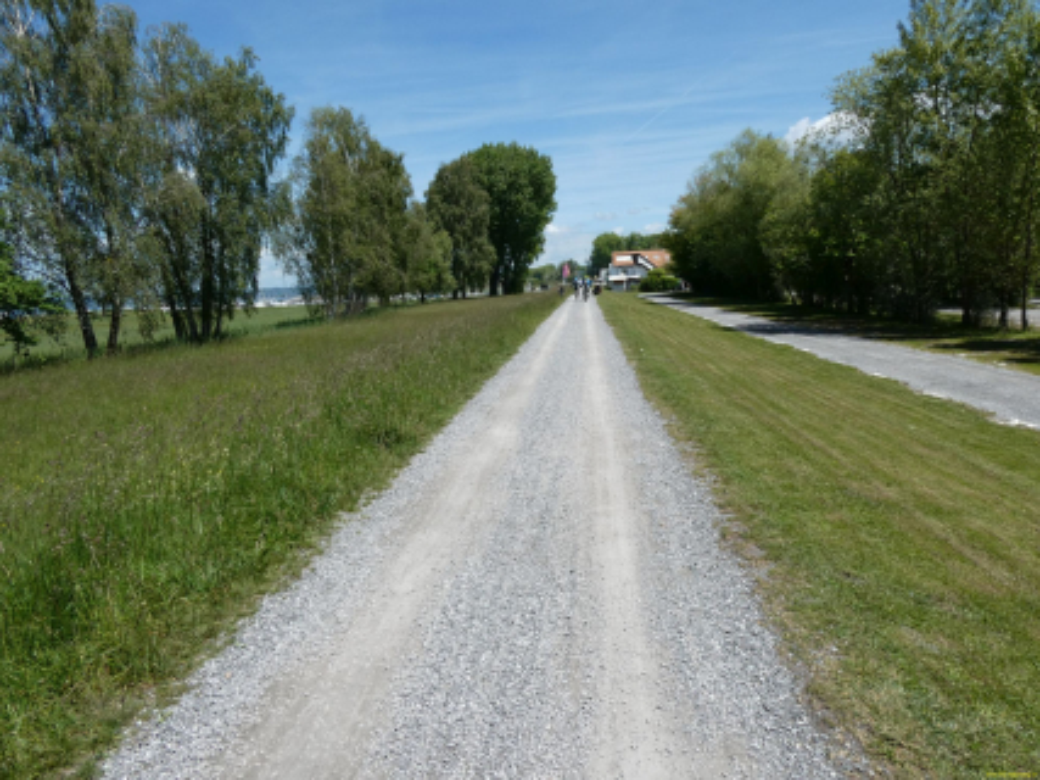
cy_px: 390
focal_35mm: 24
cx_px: 520
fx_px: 721
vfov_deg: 56.8
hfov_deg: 71.6
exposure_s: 1/800
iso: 80
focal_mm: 4.3
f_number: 4
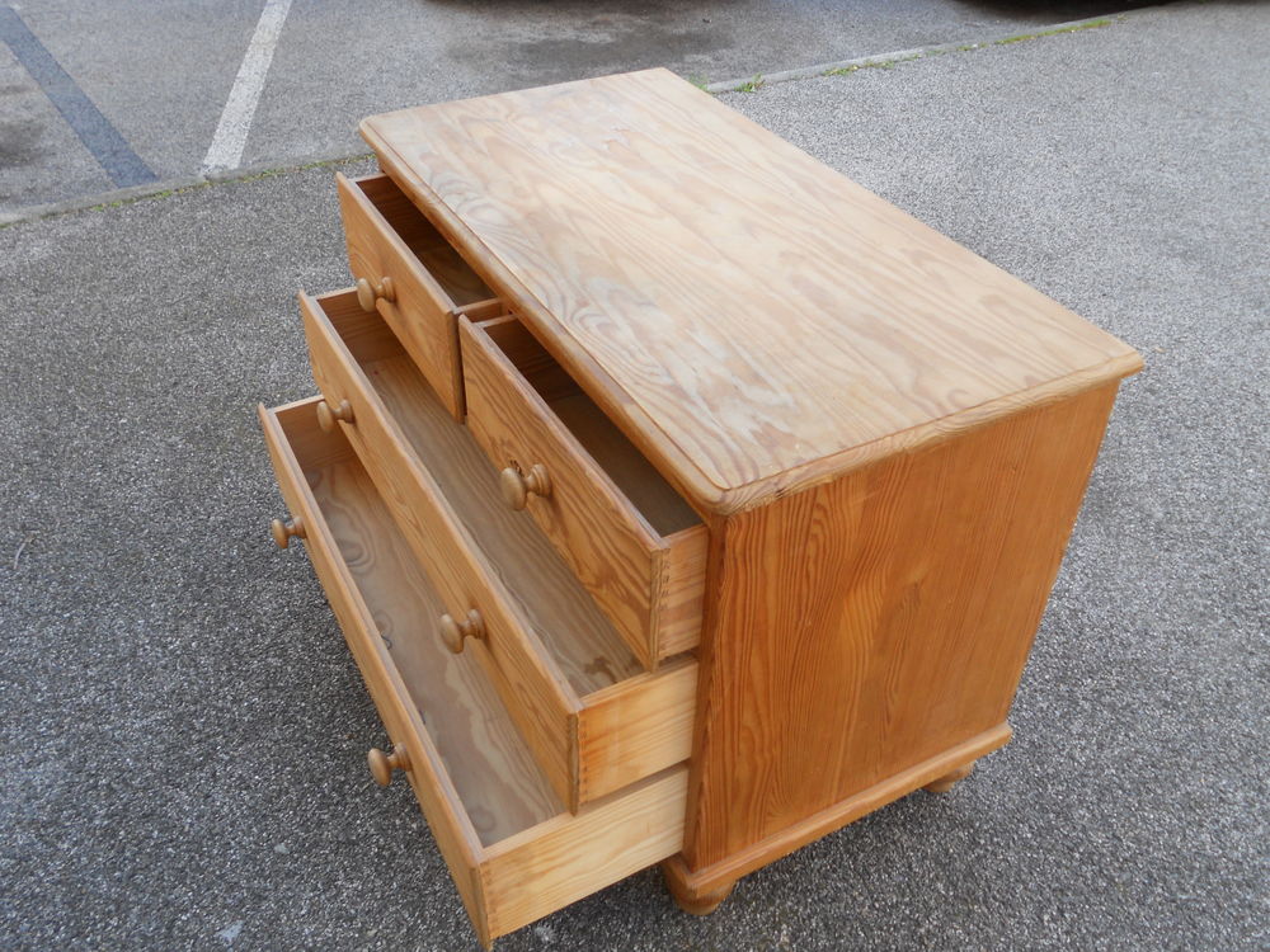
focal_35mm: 32
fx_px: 1174
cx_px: 635
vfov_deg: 44.2
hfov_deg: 56.8
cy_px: 476
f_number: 3.5
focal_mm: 5.8
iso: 80
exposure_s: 1/160
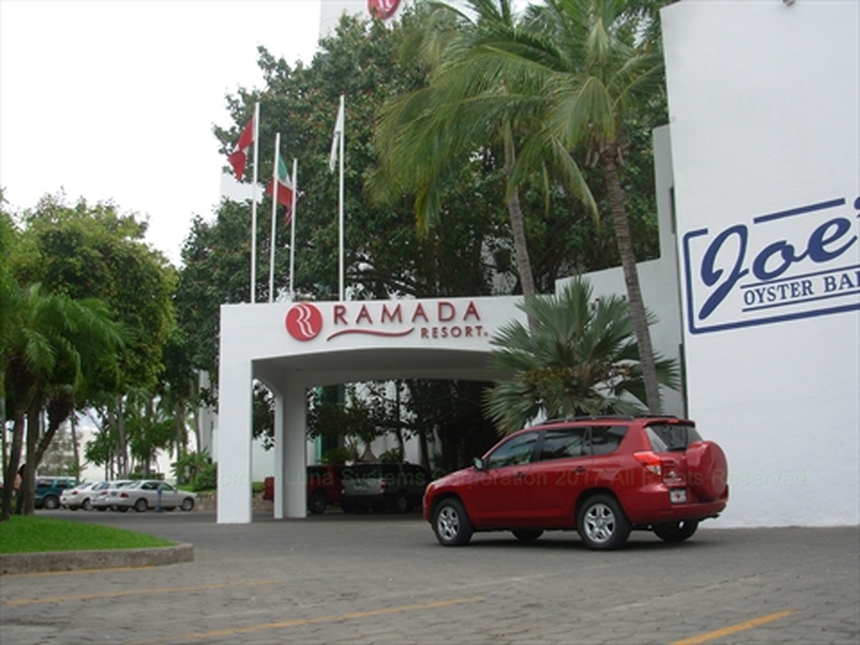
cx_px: 430
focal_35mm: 38
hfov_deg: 49.0
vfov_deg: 37.7
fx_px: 944
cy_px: 322
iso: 50
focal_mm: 6.3
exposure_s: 1/627
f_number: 2.9
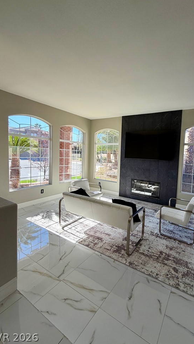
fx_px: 146
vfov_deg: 99.3
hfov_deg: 65.9
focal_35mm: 16
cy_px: 165
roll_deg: -2.2
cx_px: 123
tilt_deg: -3.8
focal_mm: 2.22
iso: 40
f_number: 2.2
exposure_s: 1/243
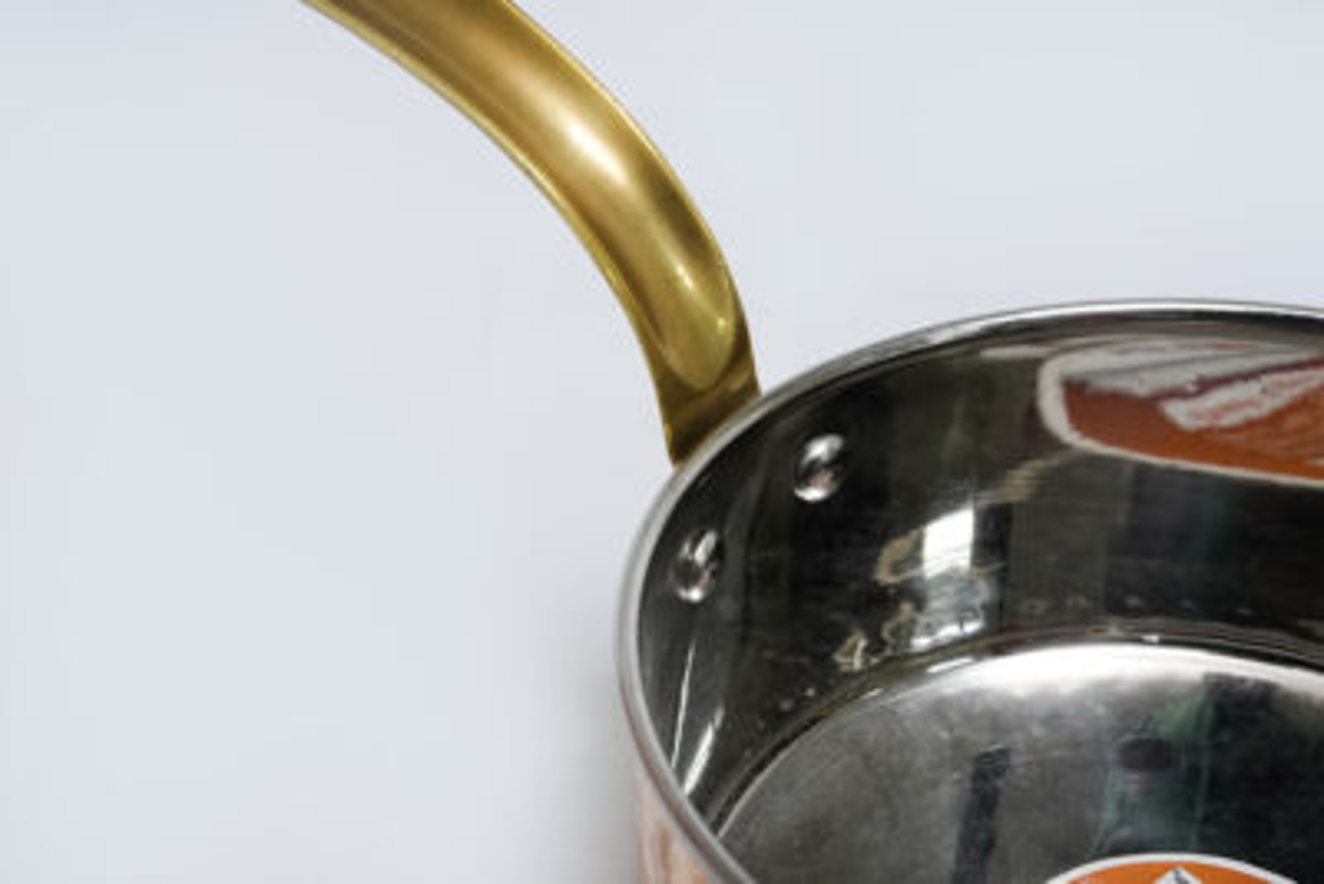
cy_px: 442
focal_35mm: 70
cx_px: 662
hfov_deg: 28.8
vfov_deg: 19.5
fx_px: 2575
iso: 6400
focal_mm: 70
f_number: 16
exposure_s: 1/160
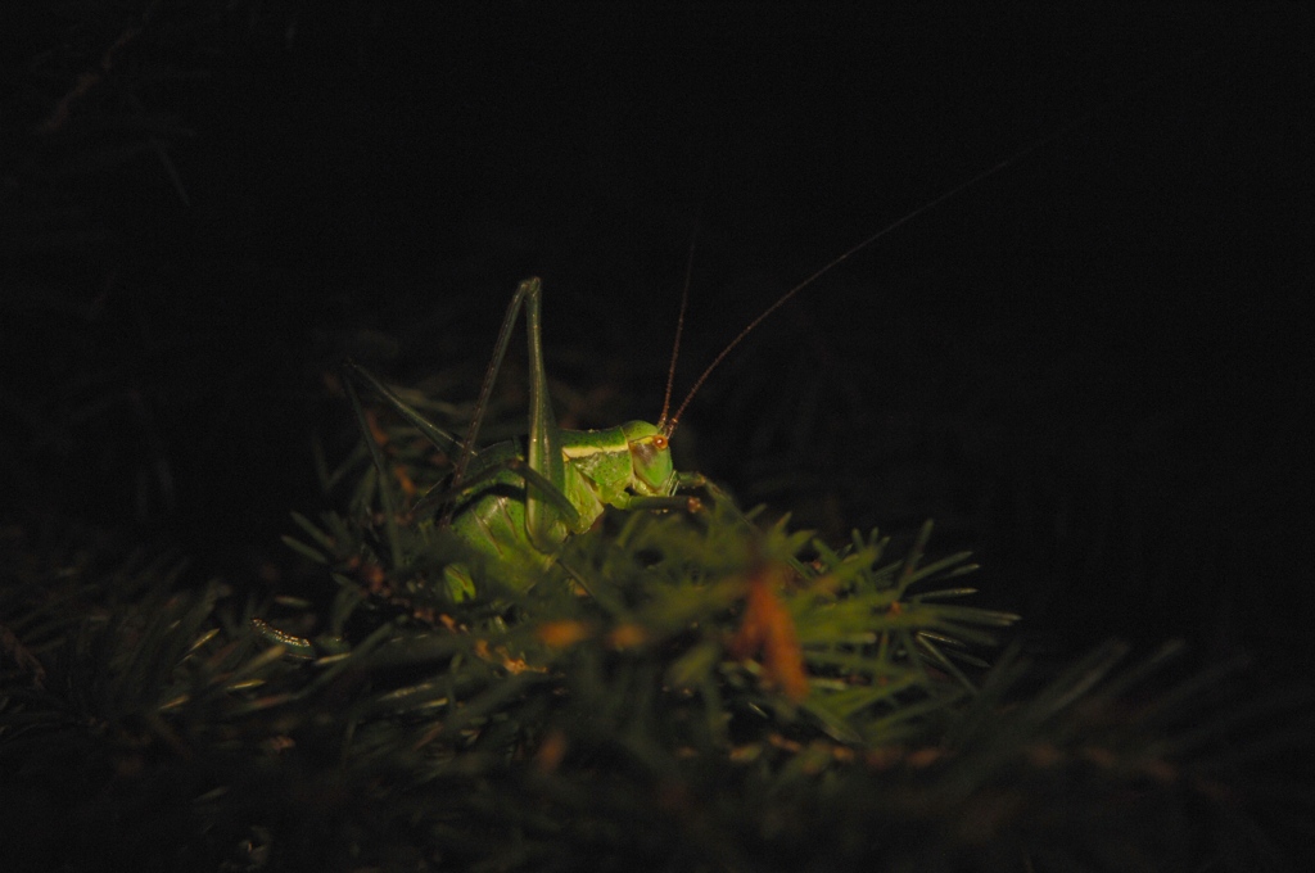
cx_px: 658
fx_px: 3831
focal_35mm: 105
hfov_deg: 19.5
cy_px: 436
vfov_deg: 13.0
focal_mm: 70
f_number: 9
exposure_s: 1/160
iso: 320
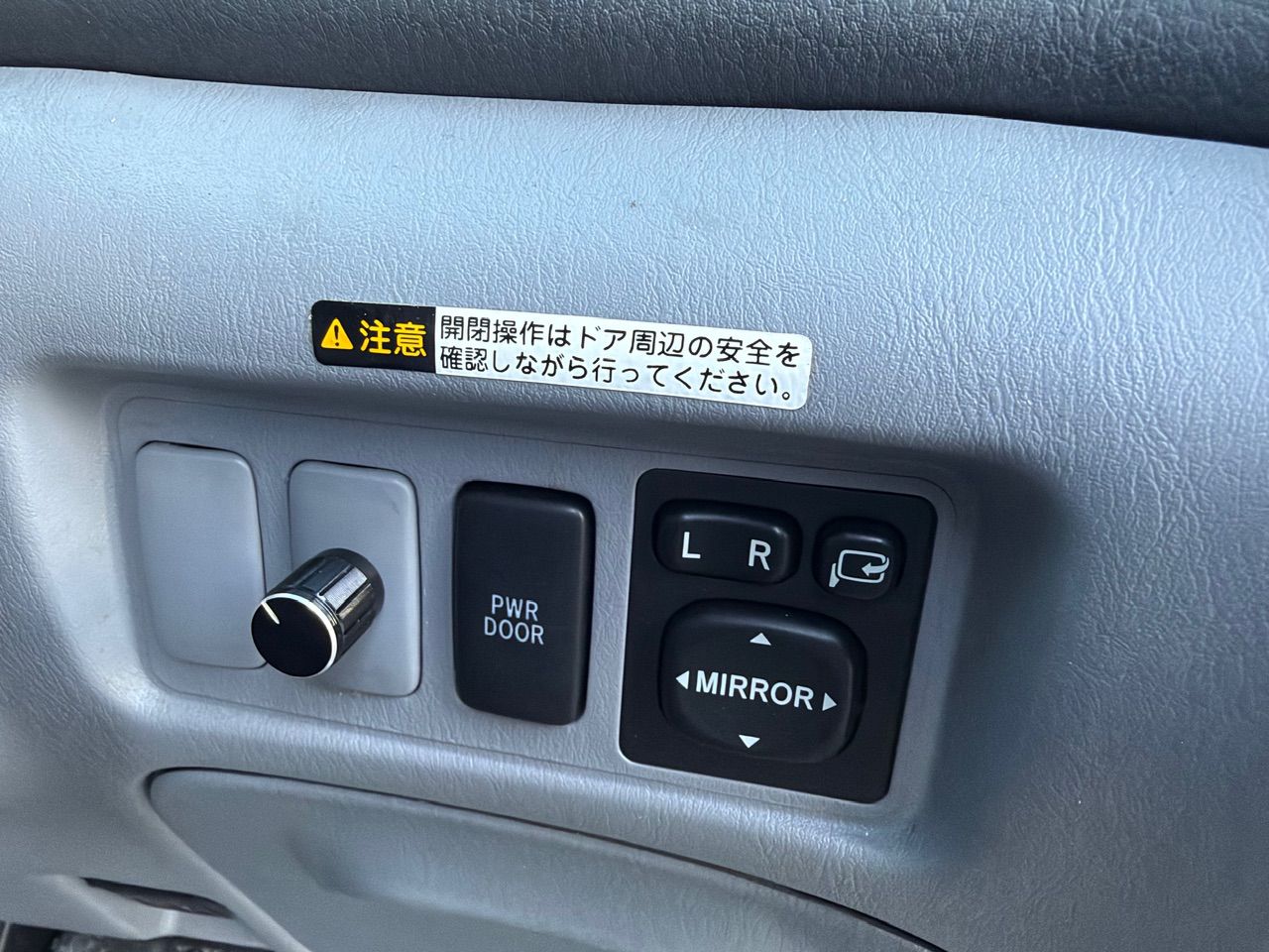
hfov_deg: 69.4
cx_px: 634
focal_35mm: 25
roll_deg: -2.8
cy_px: 476
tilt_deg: -19.9
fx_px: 916
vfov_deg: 54.9
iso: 320
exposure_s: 1/99
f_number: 2.2
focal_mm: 2.22
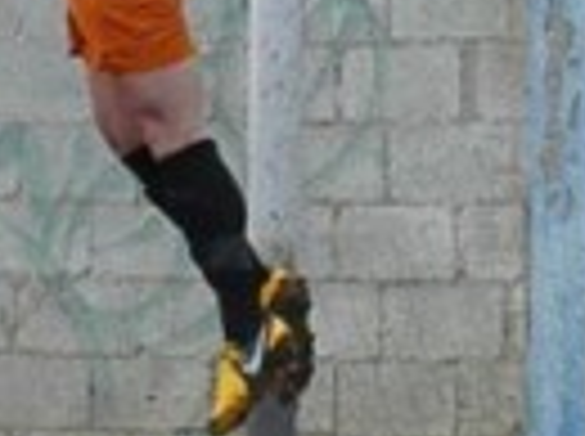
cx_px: -176
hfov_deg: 1.2
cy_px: -38
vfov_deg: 0.9
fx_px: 27546
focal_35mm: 1633
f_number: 5.4
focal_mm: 57.7
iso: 500
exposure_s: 1/1000
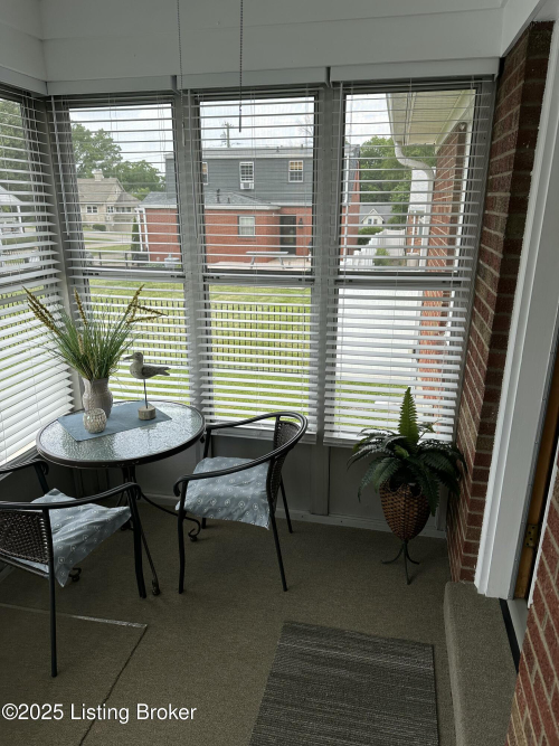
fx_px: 517
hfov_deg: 56.8
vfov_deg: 71.6
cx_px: 280
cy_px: 373
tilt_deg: -17.7
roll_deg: +0.1
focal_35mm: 24
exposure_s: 1/989
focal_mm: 6.86
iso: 80
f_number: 1.78
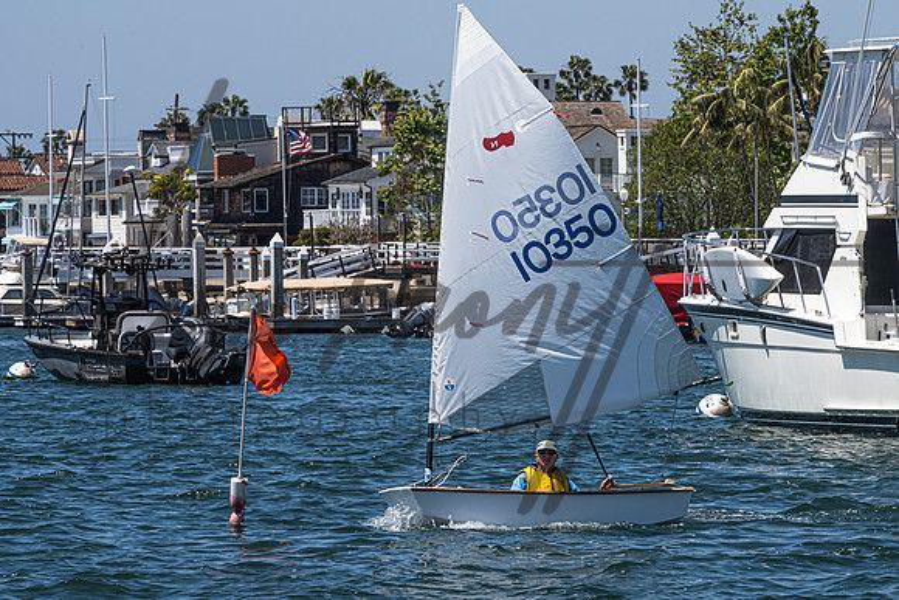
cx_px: 534
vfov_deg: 5.2
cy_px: 338
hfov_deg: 7.7
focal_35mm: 267
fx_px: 6657
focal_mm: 200
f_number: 18
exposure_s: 1/320
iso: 250
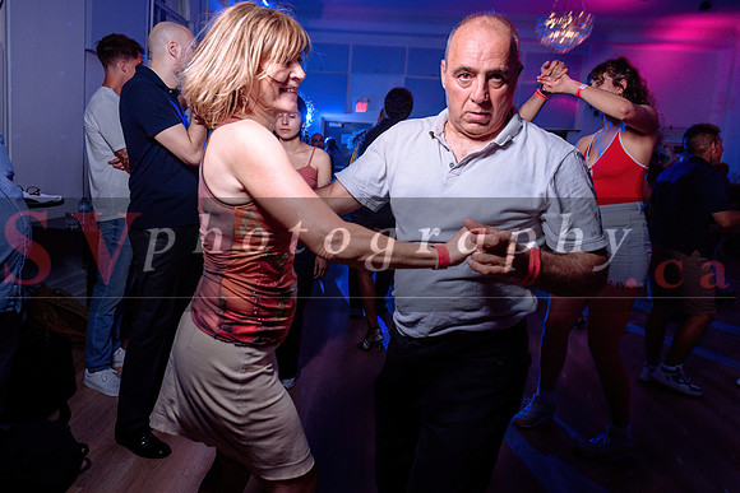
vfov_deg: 49.1
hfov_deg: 68.7
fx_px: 540
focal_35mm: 26
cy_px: 223
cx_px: 335
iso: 800
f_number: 3.2
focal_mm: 24
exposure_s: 1/50
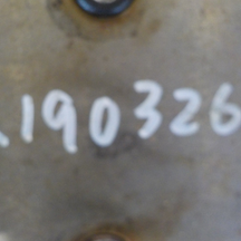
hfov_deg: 34.5
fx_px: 386
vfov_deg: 34.5
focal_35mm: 49
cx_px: 87
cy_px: 89
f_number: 3.3
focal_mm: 4.1
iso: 400
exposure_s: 1/25
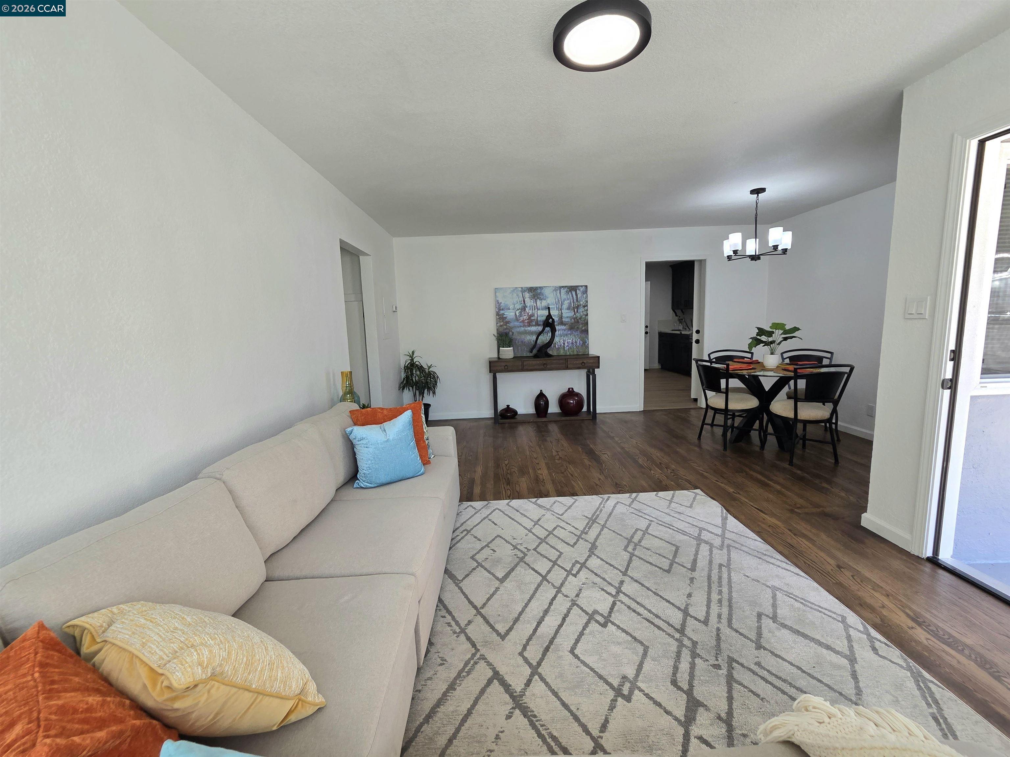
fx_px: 379
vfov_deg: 89.9
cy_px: 378
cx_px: 505
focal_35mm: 13
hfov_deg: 106.2
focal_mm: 2.2
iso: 50
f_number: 2.2
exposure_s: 1/120
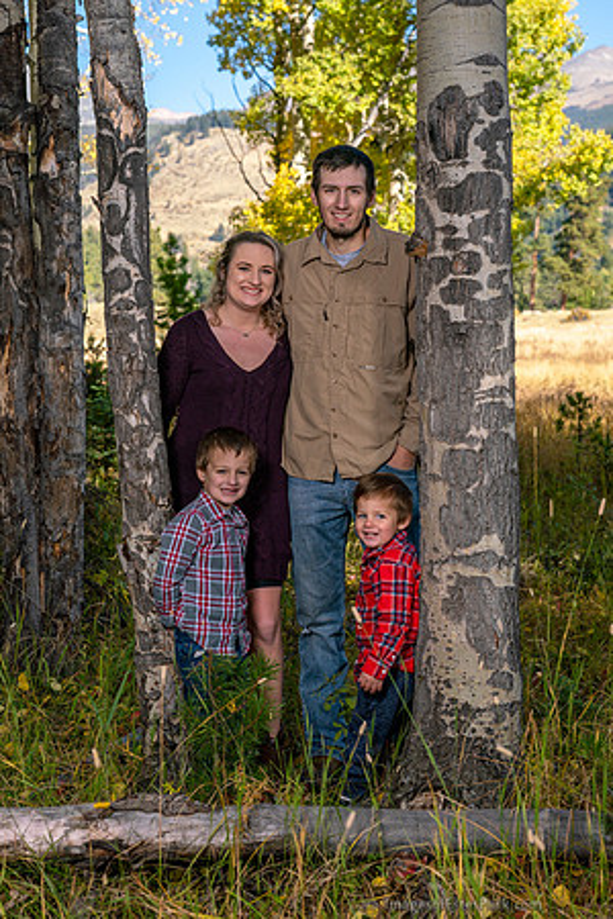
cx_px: 306
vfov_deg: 39.6
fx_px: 1277
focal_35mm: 50
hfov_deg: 27.0
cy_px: 460
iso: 160
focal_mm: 50
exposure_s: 1/800
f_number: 4.5
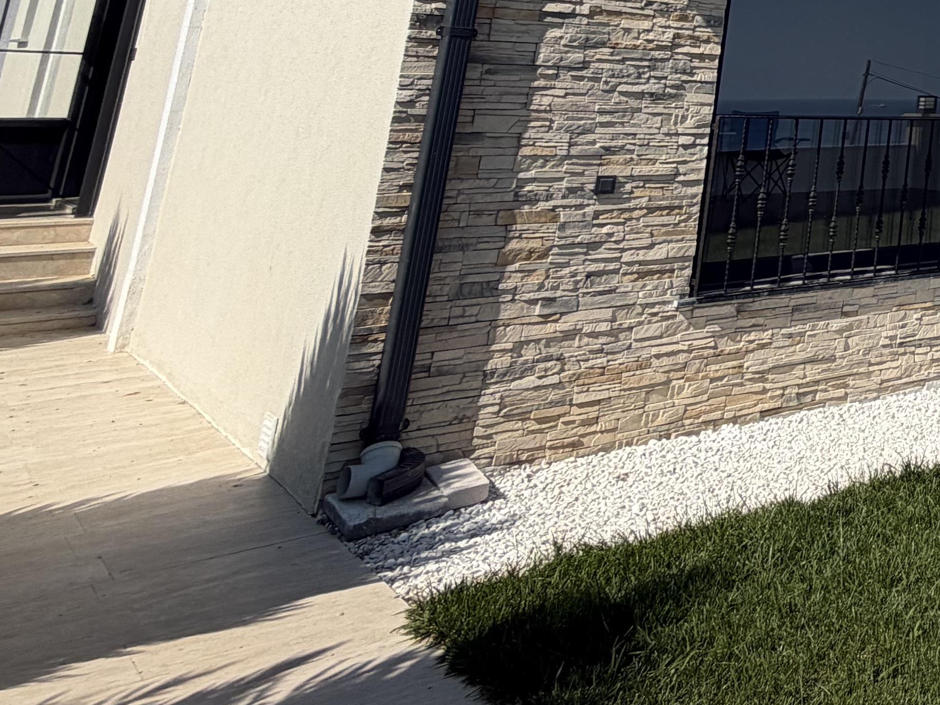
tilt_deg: +11.5
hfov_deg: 30.9
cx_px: 1312
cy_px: -123
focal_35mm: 42
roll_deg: -1.1
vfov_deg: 29.8
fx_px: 1141
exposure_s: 1/1033
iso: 20
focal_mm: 2.22
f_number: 2.2
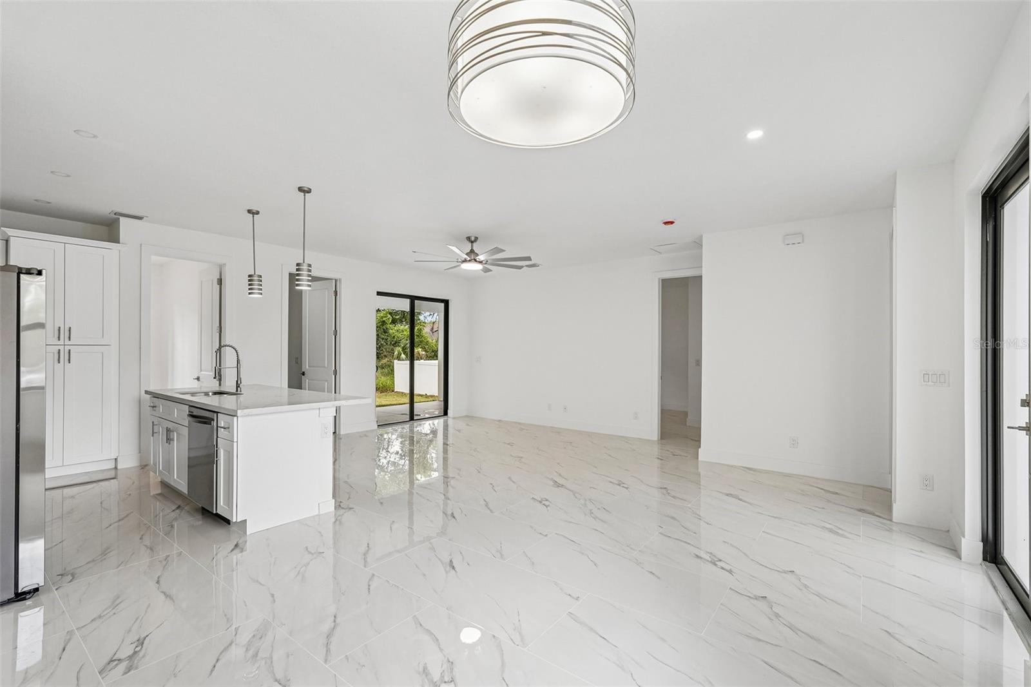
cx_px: 516
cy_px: 344
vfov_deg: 73.7
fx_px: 458
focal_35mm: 16
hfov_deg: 96.7
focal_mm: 16
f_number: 8
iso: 400
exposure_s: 1/60
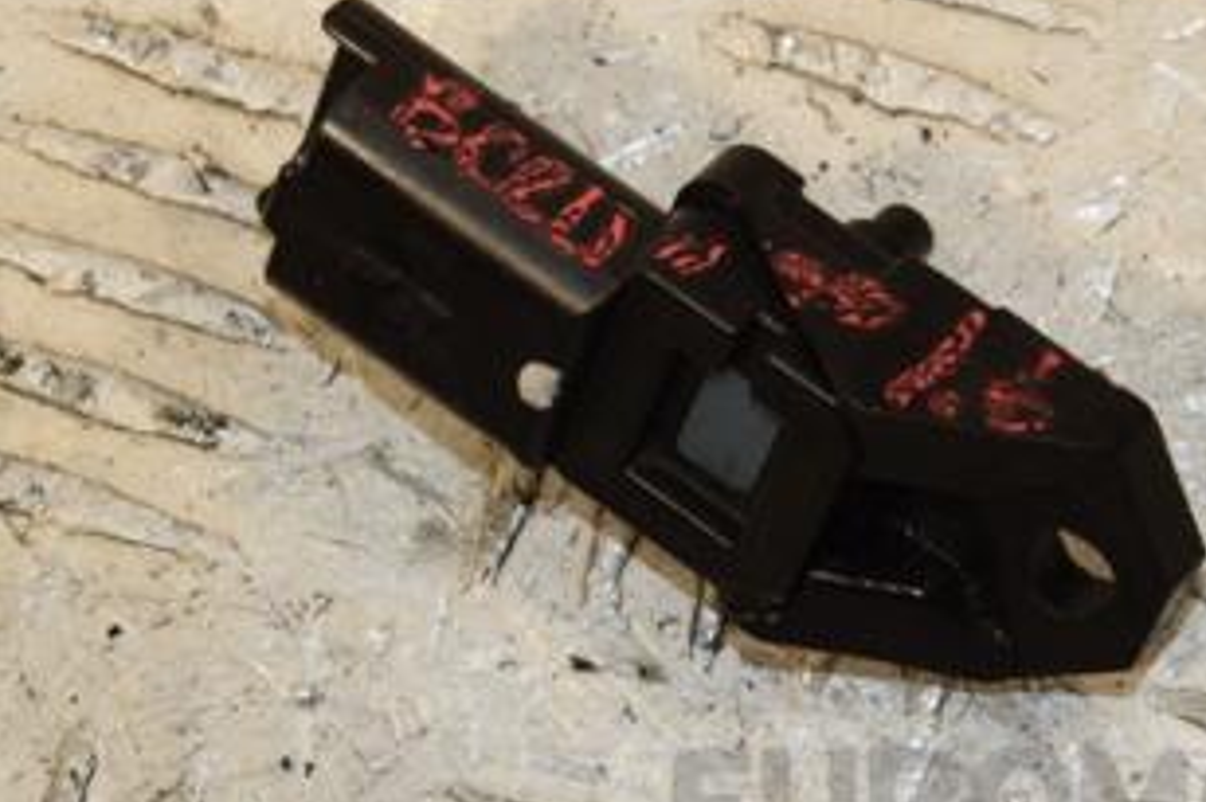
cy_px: 286
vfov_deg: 5.9
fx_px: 7834
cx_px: 599
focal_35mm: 234
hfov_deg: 8.8
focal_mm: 80
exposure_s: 1/200
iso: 800
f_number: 10
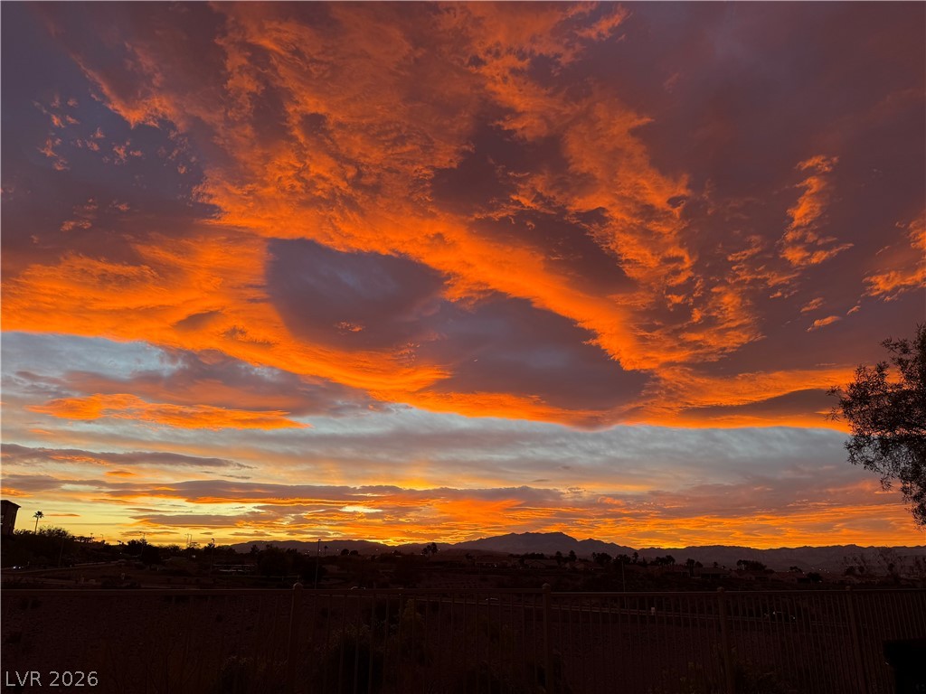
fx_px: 642
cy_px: 347
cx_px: 463
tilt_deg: +18.0
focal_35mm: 24
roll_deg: -0.7
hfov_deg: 71.6
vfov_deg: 56.8
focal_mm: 6.76
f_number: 1.78
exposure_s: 1/167
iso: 80
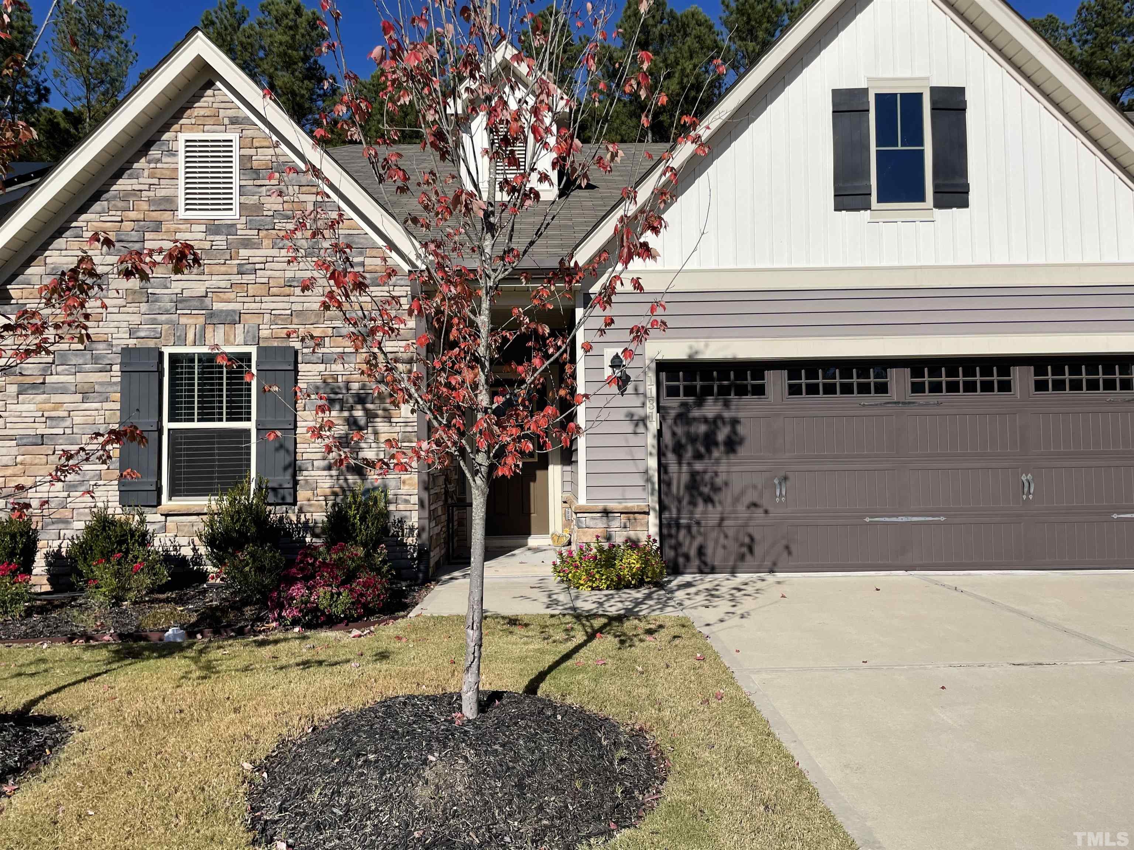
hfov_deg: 67.3
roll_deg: +0.5
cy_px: 425
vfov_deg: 53.1
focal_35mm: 26
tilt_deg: +3.5
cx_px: 567
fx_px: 852
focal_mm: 4.2
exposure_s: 1/5814
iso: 32
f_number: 1.6
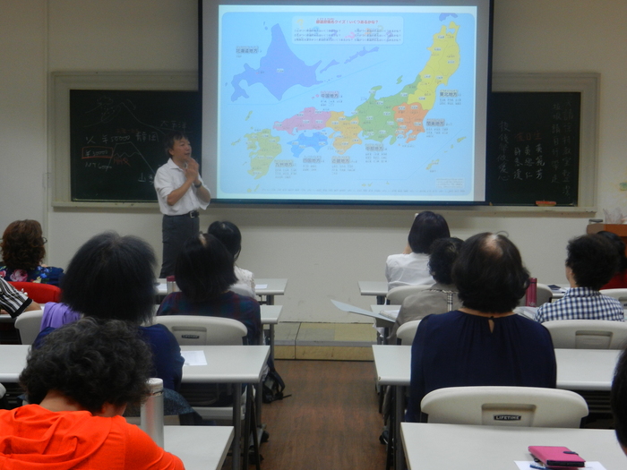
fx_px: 815
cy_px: 235
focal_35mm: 45
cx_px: 314
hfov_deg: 42.1
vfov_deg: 32.2
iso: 250
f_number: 4.2
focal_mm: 8.2
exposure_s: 1/30
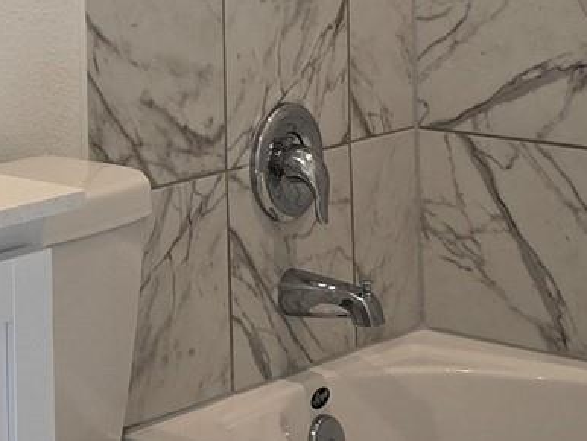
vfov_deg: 11.8
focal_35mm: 122
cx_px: -274
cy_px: -148
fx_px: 2070
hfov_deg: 15.0
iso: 80
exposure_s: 1/120
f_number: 1.7
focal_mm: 6.3
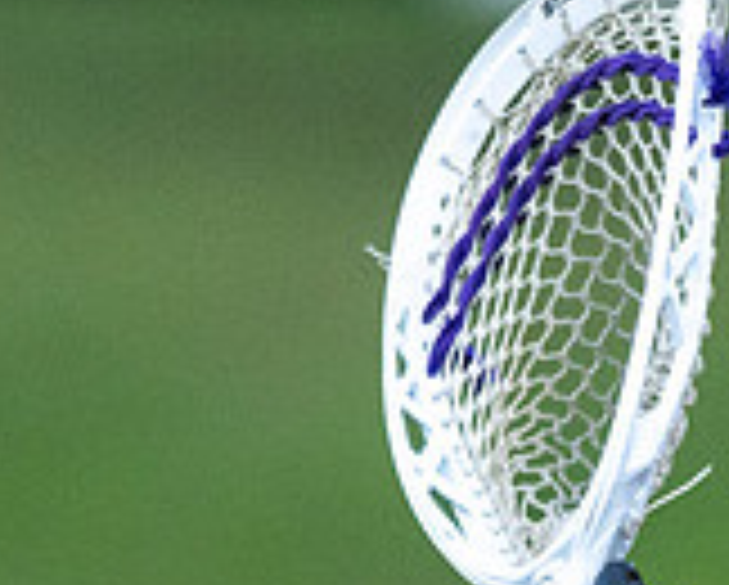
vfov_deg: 0.6
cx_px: 782
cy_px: 777
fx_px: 54306
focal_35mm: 2514
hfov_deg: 0.8
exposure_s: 1/1000
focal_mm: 400
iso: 2000
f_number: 2.8
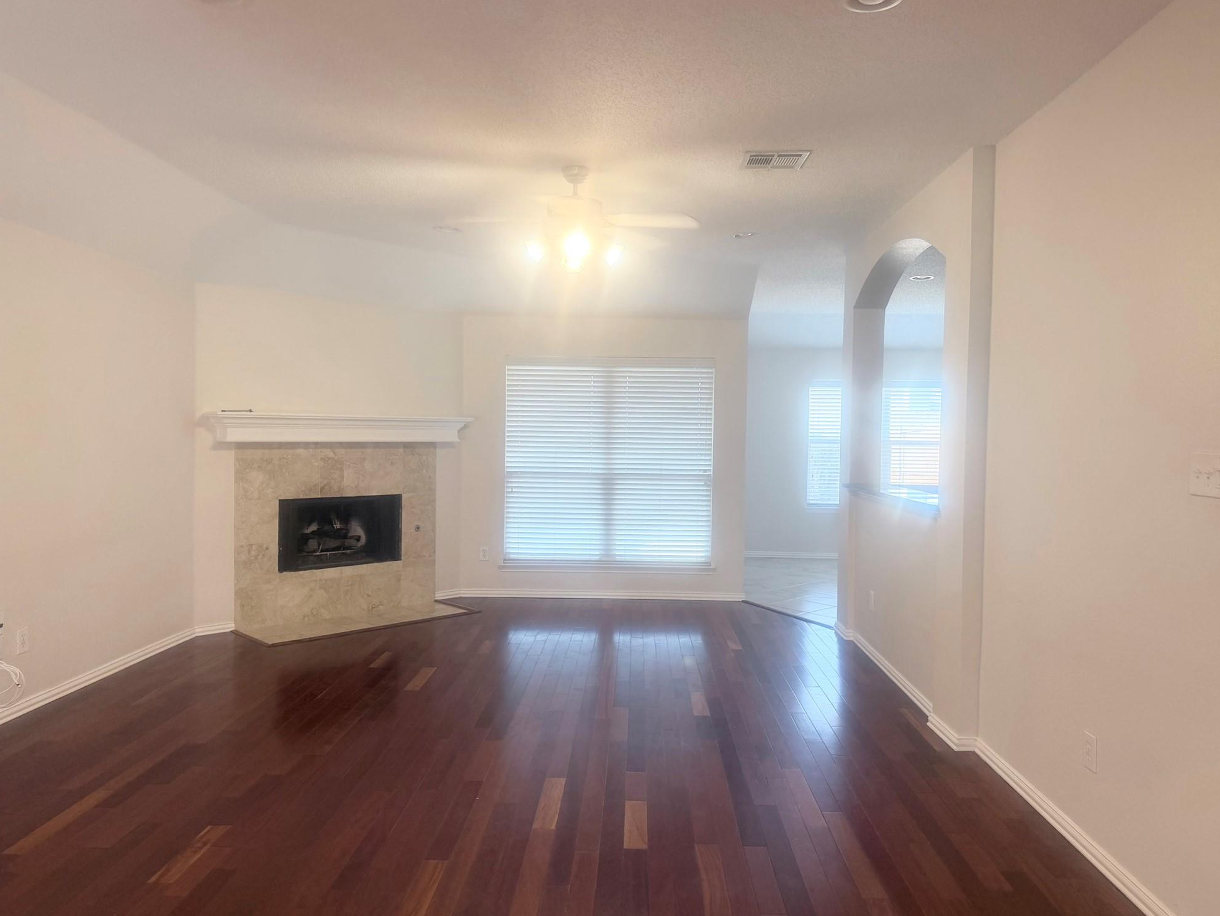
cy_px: 453
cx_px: 633
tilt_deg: -2.2
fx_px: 881
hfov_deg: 69.4
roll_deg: -0.6
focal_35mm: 25
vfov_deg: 54.9
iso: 125
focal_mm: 6.76
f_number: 1.78
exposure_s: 1/60
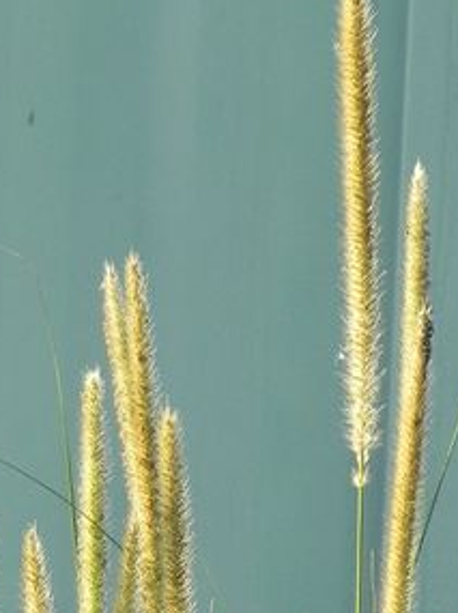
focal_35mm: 267
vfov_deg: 7.4
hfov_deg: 5.5
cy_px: 635
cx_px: -144
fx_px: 4721
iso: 160
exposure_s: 1/250
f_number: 4.5
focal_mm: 16.9
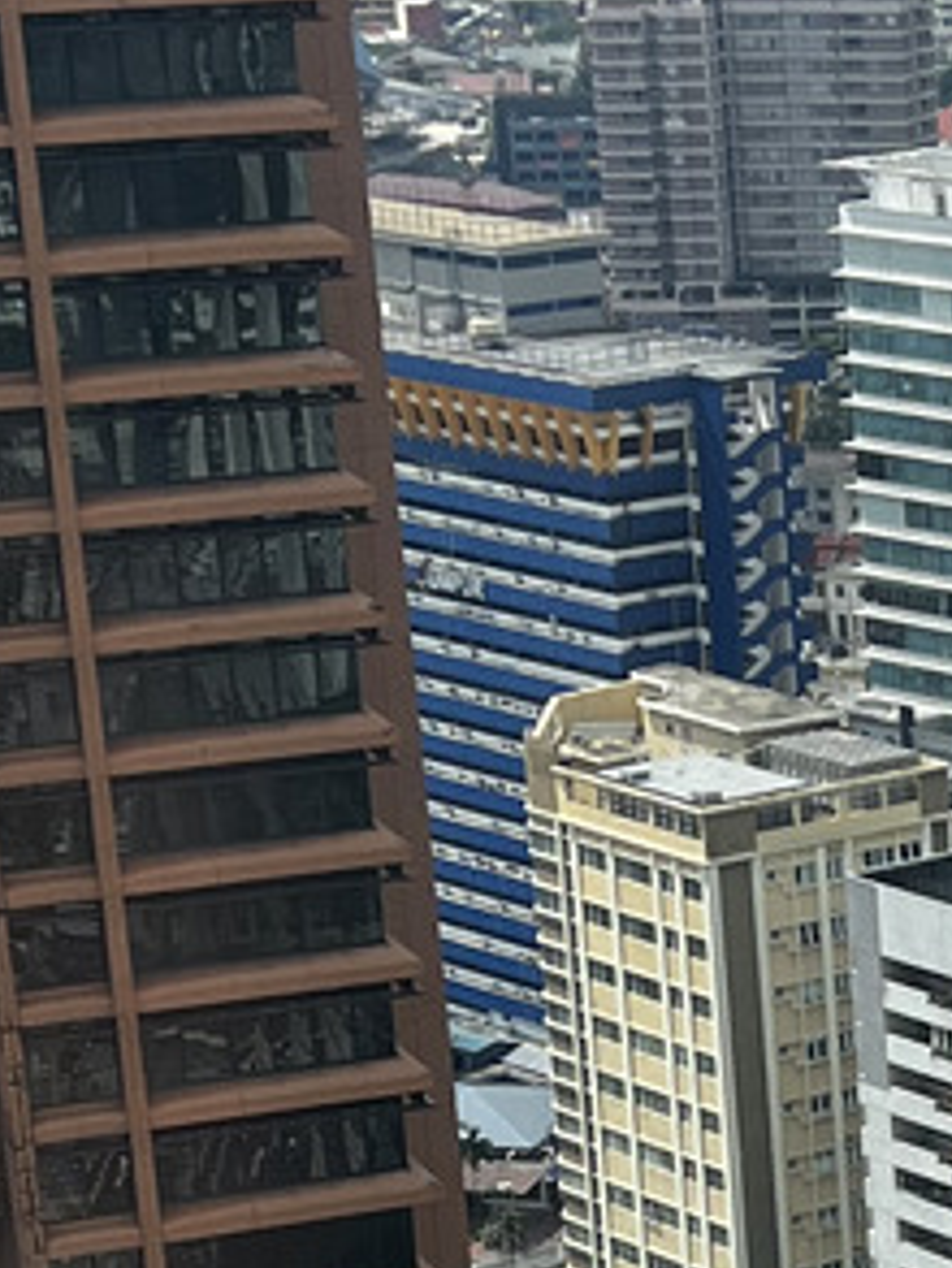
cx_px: 1601
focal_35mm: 142
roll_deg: +0.8
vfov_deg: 13.6
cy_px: 1394
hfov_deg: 10.0
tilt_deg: -20.2
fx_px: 5203
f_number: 1.5
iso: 50
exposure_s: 1/1361
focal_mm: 5.7
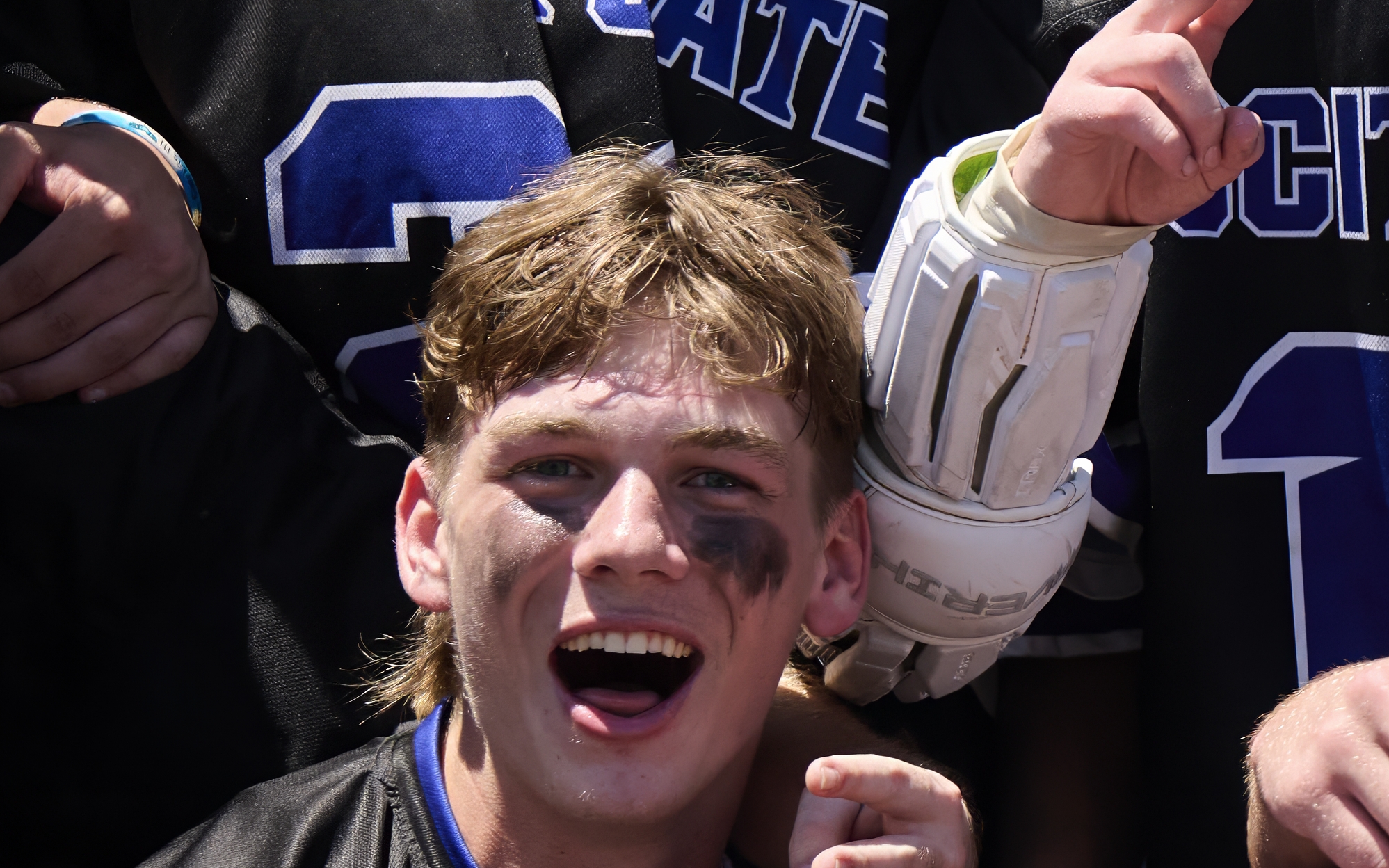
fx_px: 11167
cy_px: 616
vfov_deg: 4.5
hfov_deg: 6.9
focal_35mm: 295
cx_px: 2715
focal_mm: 70
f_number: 2.8
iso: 200
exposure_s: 1/4000
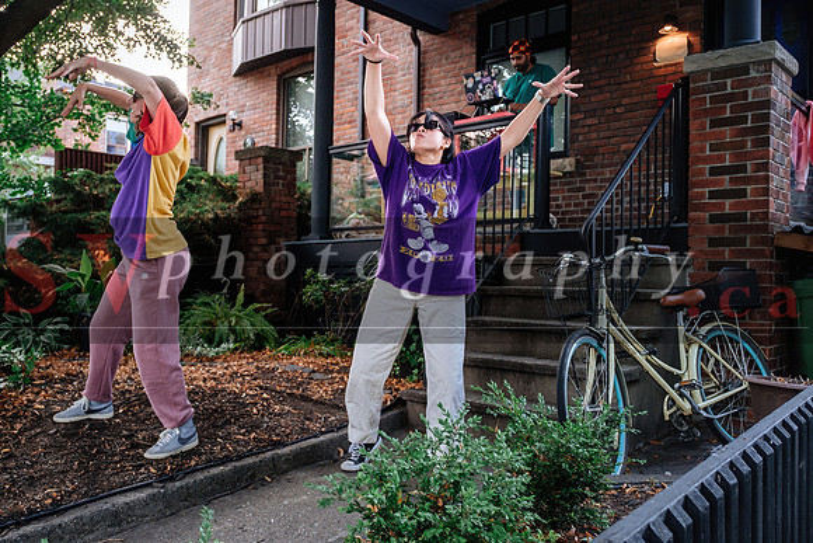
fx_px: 678
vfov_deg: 43.6
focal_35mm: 30
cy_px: 272
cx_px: 406
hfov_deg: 61.9
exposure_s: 1/250
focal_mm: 20
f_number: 3.6
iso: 800
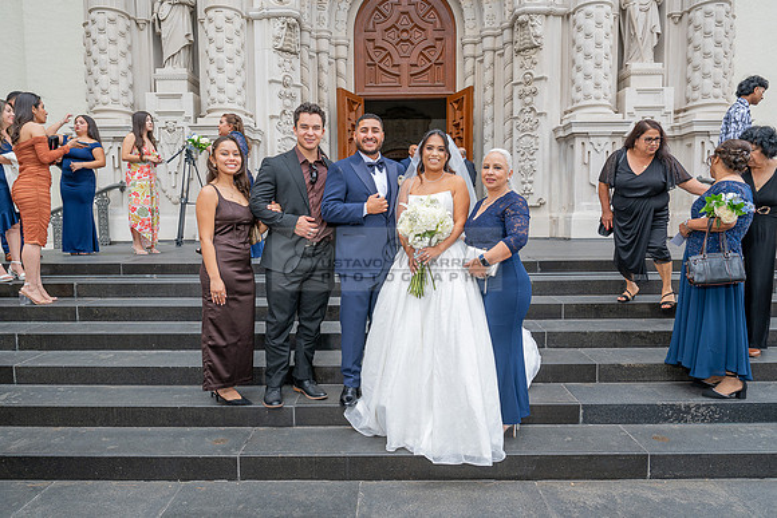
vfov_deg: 53.2
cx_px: 388
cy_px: 259
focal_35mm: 24
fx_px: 518
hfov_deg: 73.7
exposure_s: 1/200
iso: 200
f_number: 5
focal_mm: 24
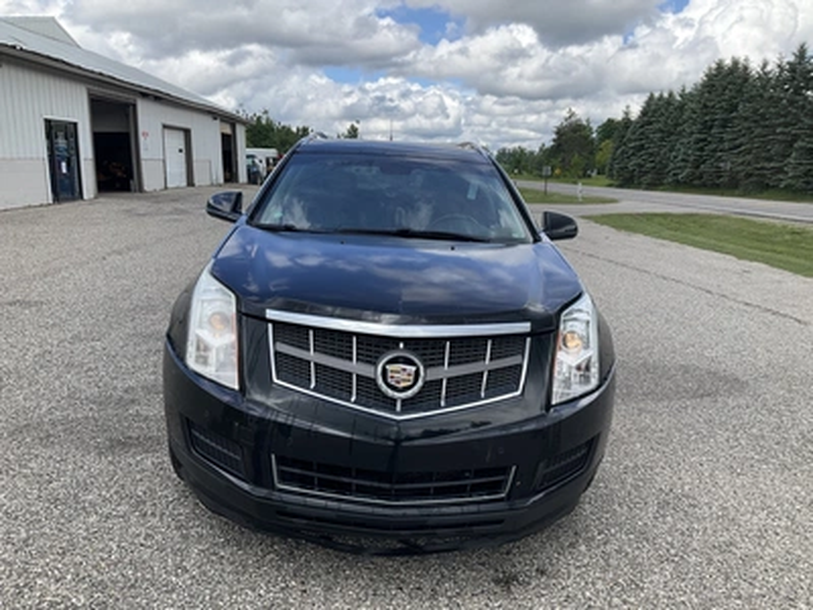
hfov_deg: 61.7
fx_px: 681
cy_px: 305
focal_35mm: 29
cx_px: 406
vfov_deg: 48.2
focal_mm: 3
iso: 25
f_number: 1.8
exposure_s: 1/898
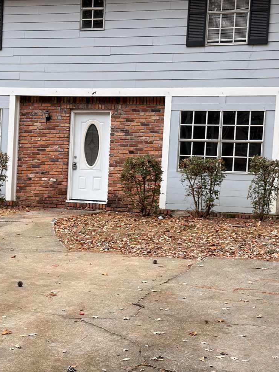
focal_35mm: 75
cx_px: 99
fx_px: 806
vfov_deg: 26.0
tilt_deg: -2.1
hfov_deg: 19.6
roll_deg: -3.8
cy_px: 218
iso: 64
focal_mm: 6.76
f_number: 1.78
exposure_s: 1/177
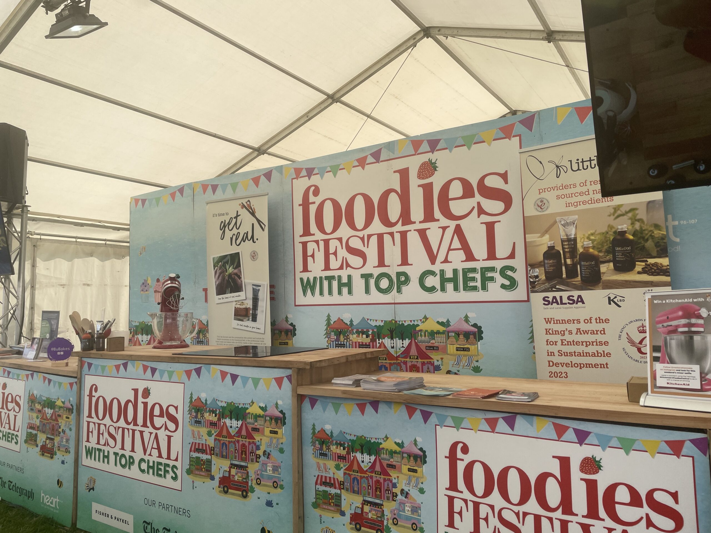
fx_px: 534
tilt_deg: +5.9
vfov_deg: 53.1
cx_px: 356
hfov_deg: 67.3
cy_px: 266
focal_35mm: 26
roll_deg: +2.0
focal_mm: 4.2
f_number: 1.6
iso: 32
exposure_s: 1/1289
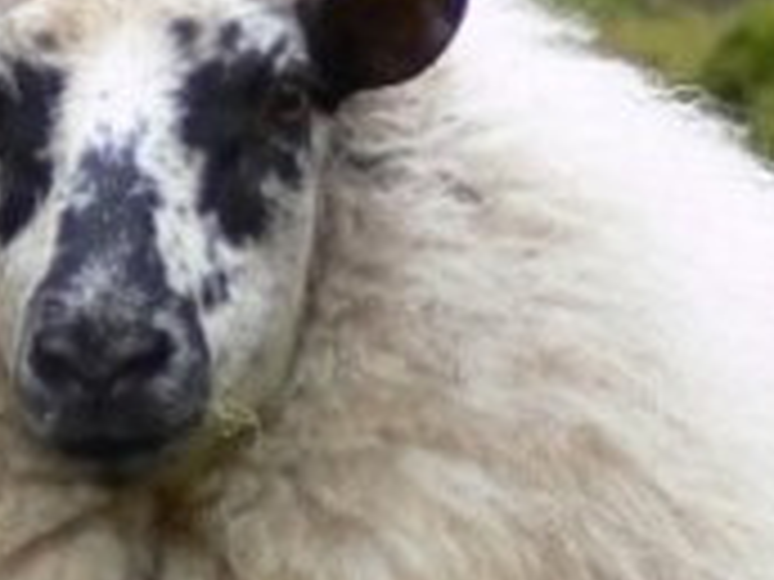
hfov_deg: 1.1
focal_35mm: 1874
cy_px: 953
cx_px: 333
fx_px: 41902
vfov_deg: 0.8
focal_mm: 88.8
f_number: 4
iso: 80
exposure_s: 1/50
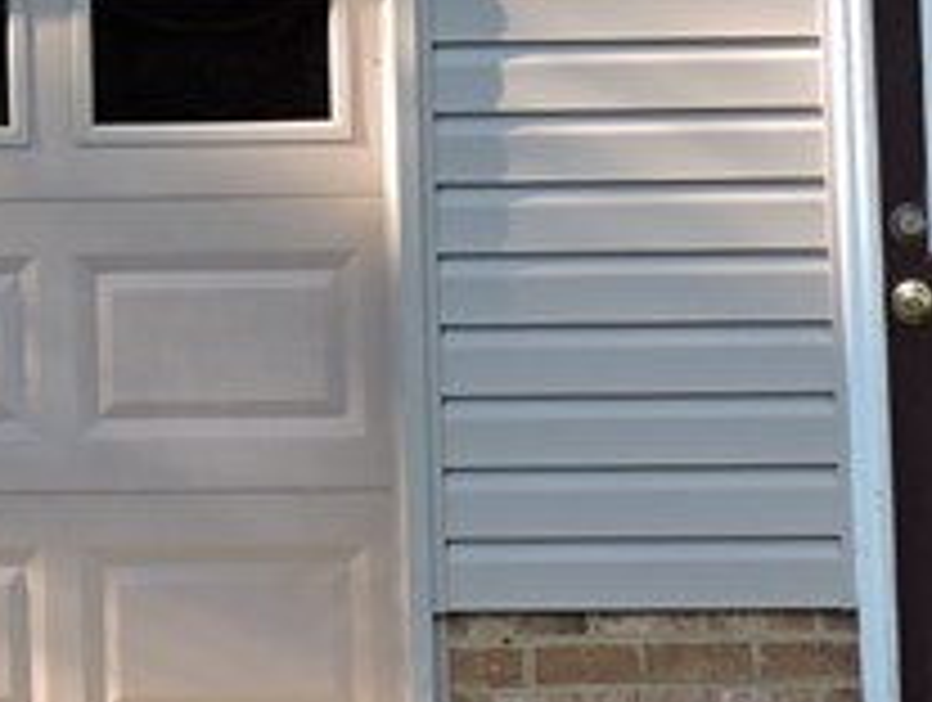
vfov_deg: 6.2
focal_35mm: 232
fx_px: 6257
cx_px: -320
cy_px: -882
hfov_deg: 8.4
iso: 100
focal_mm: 8.4
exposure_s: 1/100
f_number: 3.5
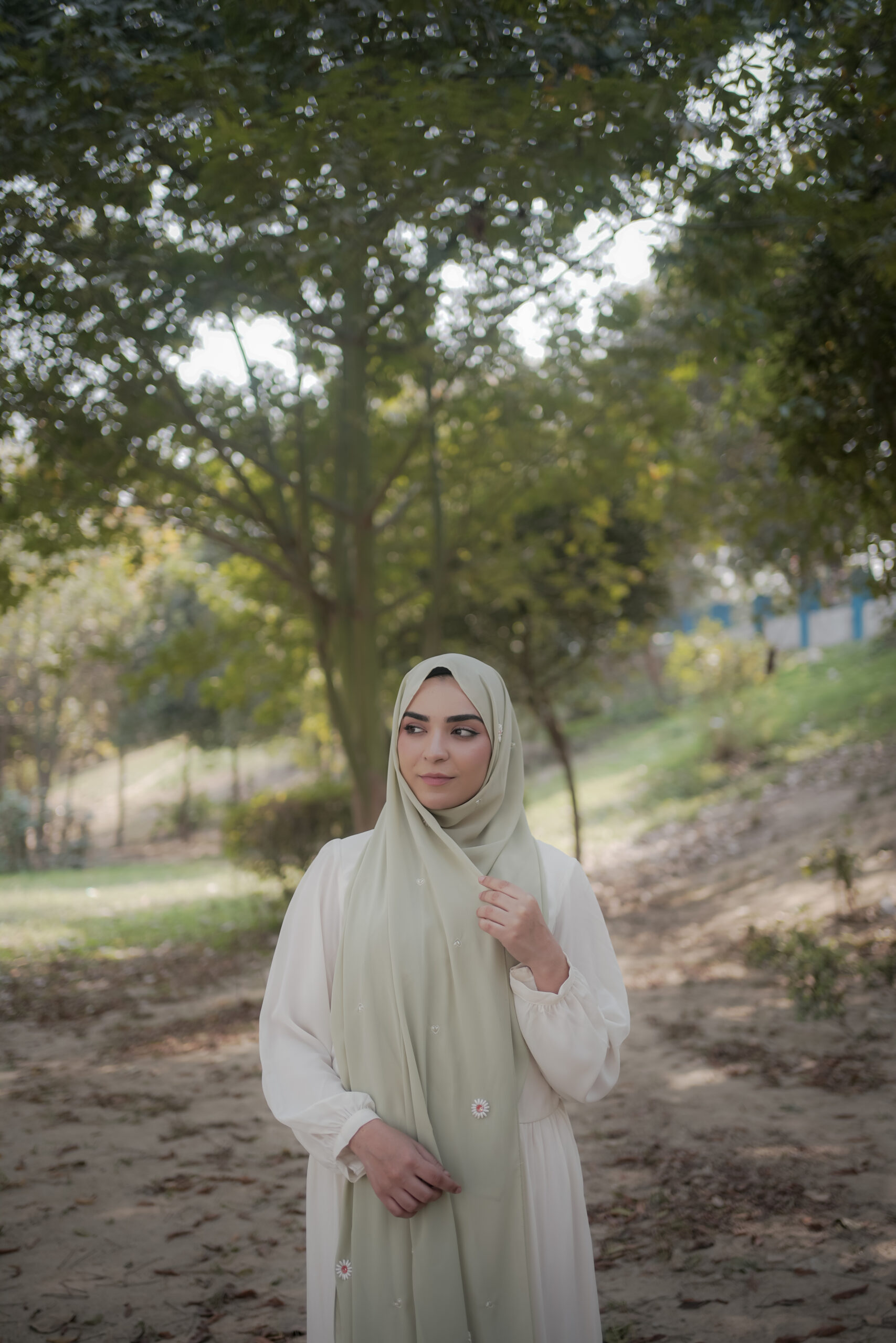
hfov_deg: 37.9
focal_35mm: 35
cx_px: 448
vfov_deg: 54.4
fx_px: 1306
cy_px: 672
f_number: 1.8
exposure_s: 1/200
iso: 125
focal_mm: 35
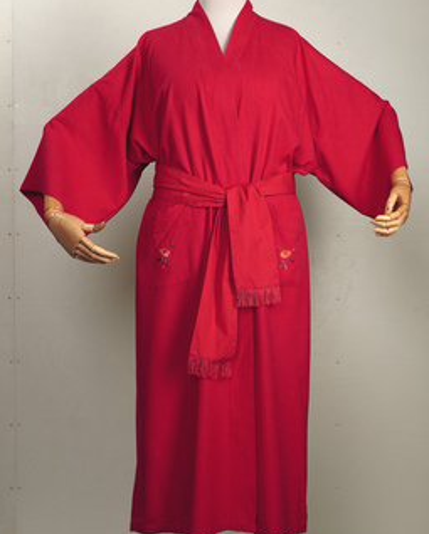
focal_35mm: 55
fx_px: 872
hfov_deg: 27.6
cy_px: 263
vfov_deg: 34.1
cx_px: 216
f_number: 5.6
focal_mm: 32
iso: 400
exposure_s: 1/80
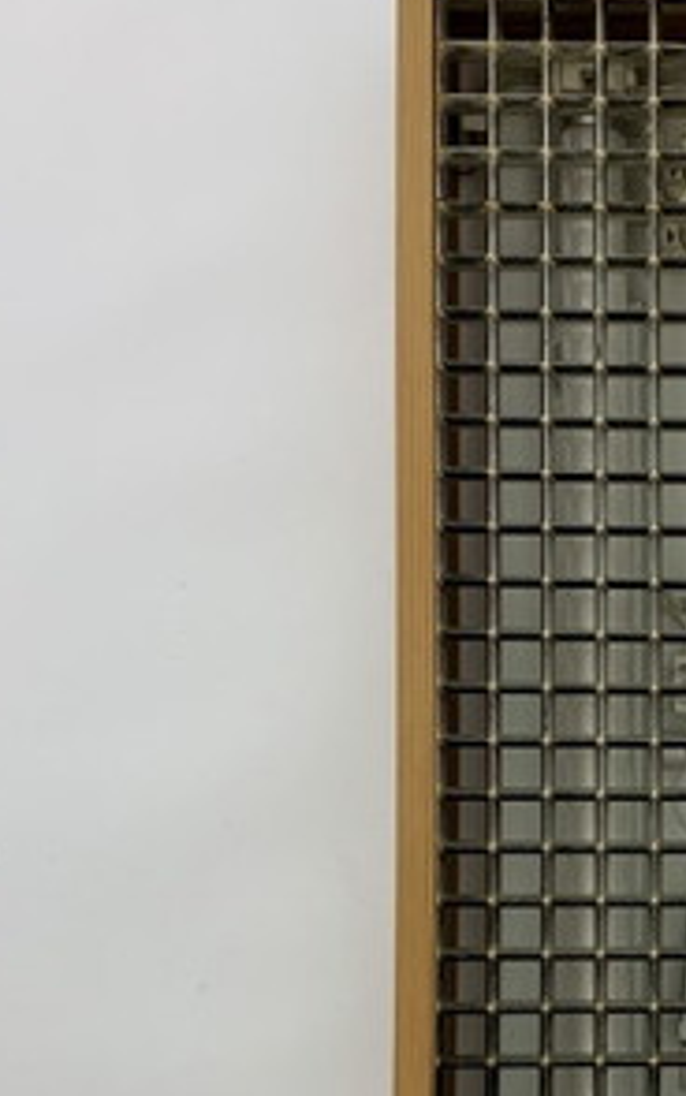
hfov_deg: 19.1
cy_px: 829
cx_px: 843
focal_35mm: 64
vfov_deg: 31.4
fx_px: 1913
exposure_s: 1/100
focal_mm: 4.25
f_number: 1.8
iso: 50
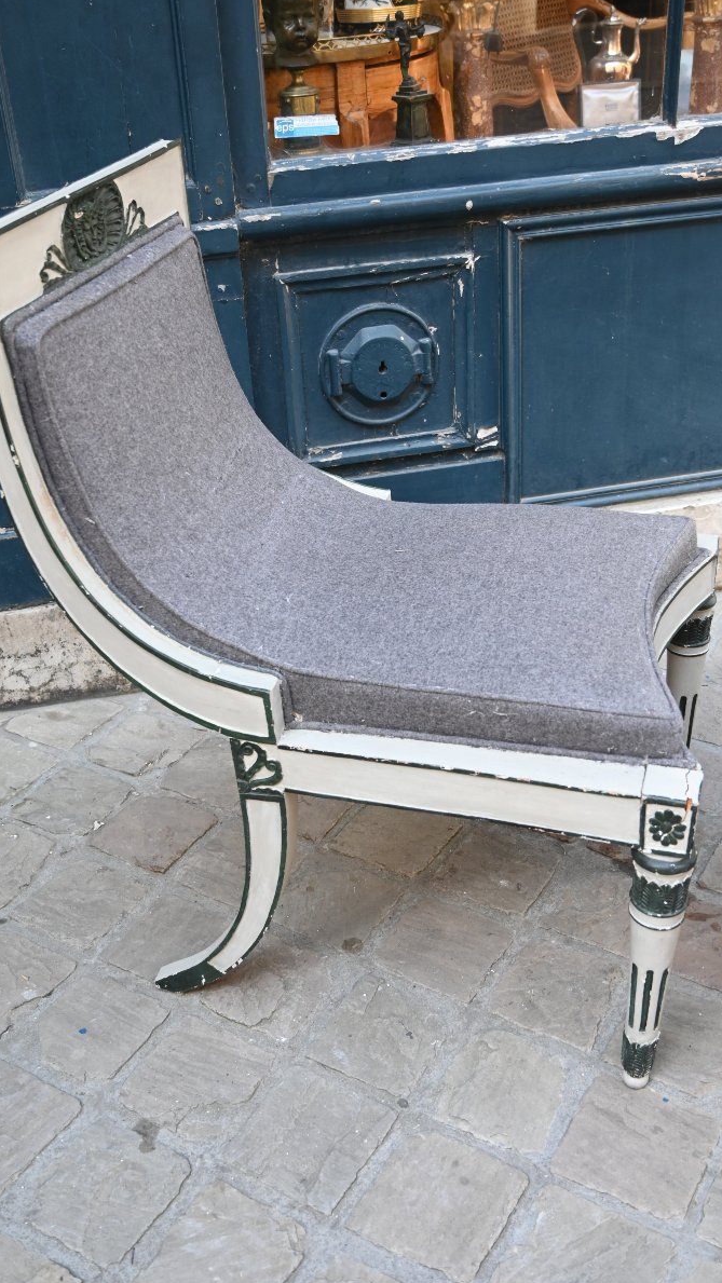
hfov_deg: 31.8
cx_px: 360
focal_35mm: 37
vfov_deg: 53.7
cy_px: 638
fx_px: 1268
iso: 400
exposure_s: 1/250
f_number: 3.8
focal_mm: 23.5
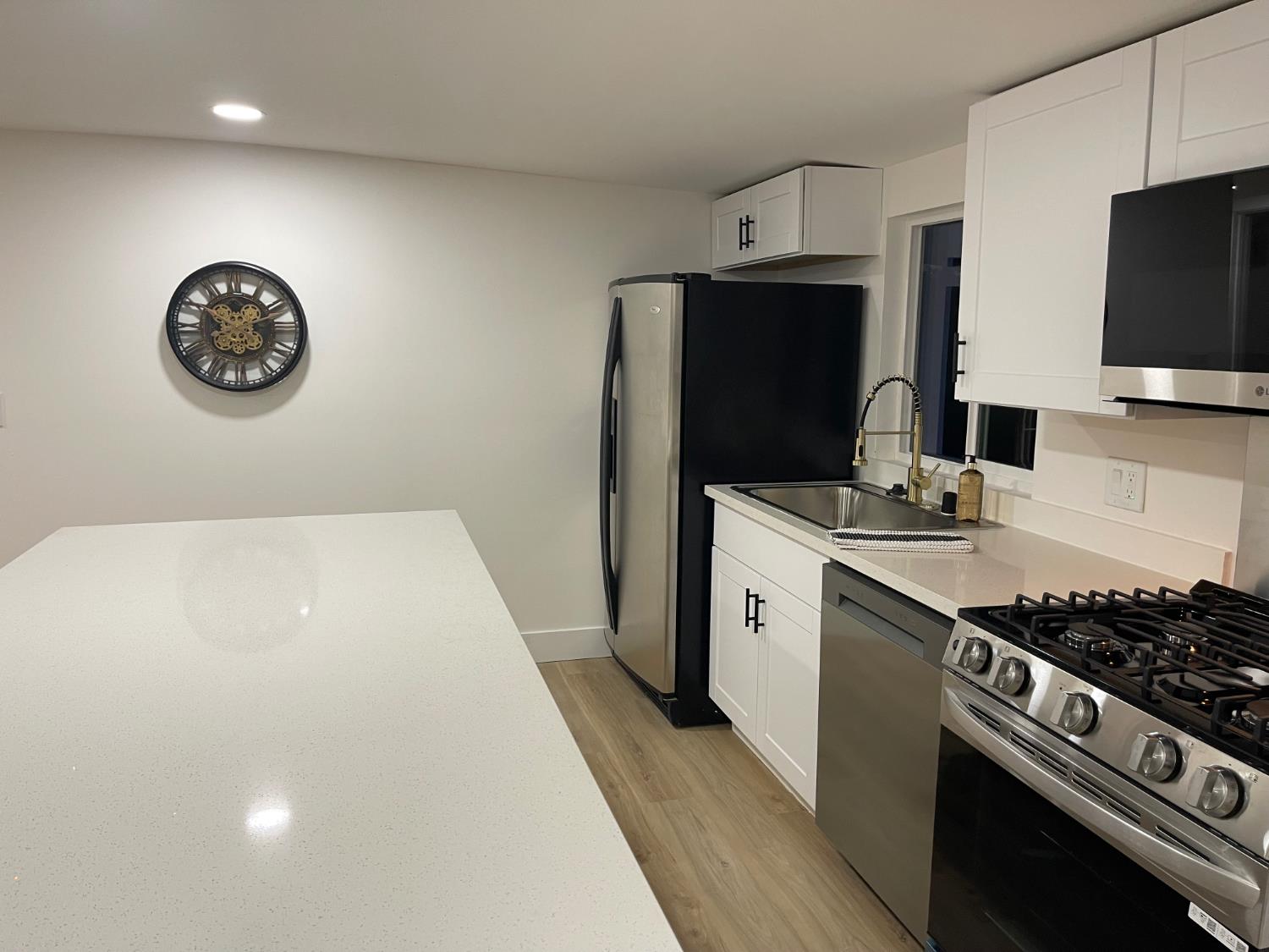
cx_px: 634
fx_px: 916
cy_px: 476
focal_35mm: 25
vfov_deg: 54.9
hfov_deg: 69.4
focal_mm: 5.1
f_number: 1.6
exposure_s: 1/60
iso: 100
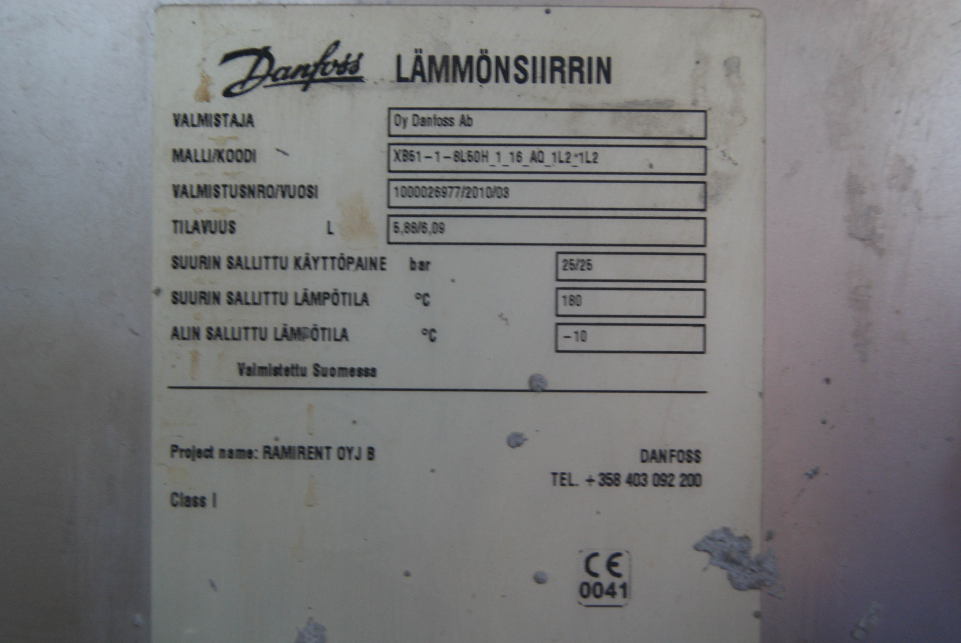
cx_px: 480
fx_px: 1123
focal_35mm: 42
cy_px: 322
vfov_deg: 32.0
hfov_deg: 46.3
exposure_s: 1/5
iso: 400
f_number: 4.5
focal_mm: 28
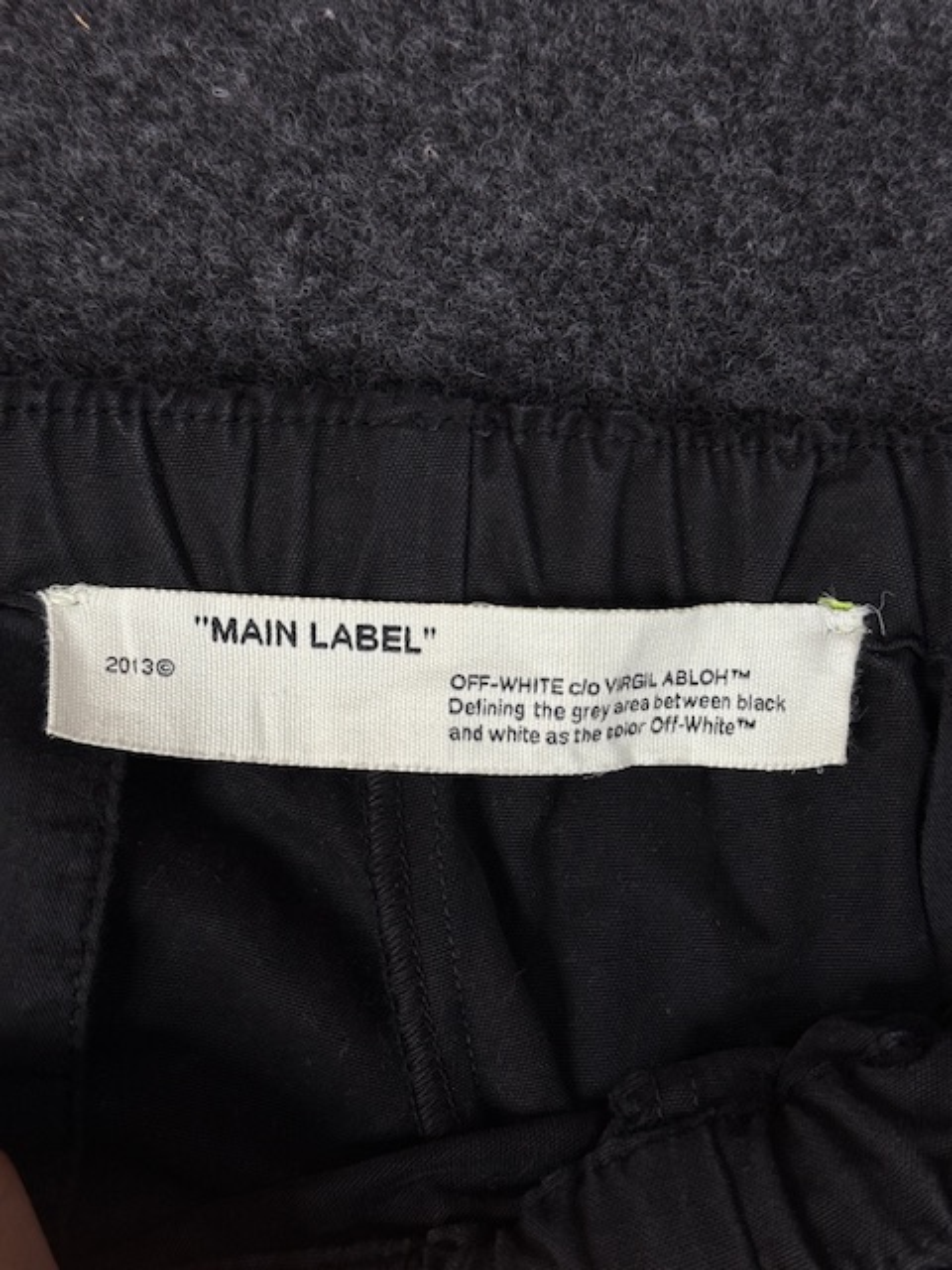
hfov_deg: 30.3
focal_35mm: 48
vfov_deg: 39.7
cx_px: 476
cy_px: 635
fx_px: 1760
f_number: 1.78
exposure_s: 1/100
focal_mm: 6.76
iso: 64
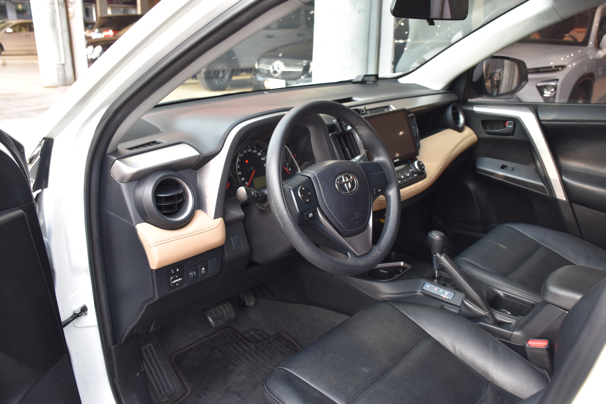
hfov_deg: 61.9
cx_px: 303
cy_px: 202
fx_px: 505
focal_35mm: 30
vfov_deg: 43.6
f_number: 5
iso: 400
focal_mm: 20
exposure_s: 1/100
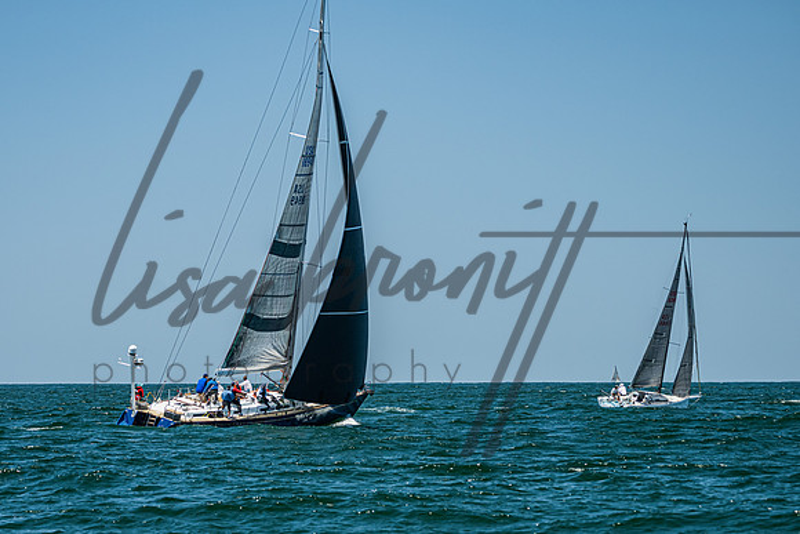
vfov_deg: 7.5
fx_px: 4075
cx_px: 322
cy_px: 358
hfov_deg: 11.2
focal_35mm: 183
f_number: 5.6
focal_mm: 135
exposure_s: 1/640
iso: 320
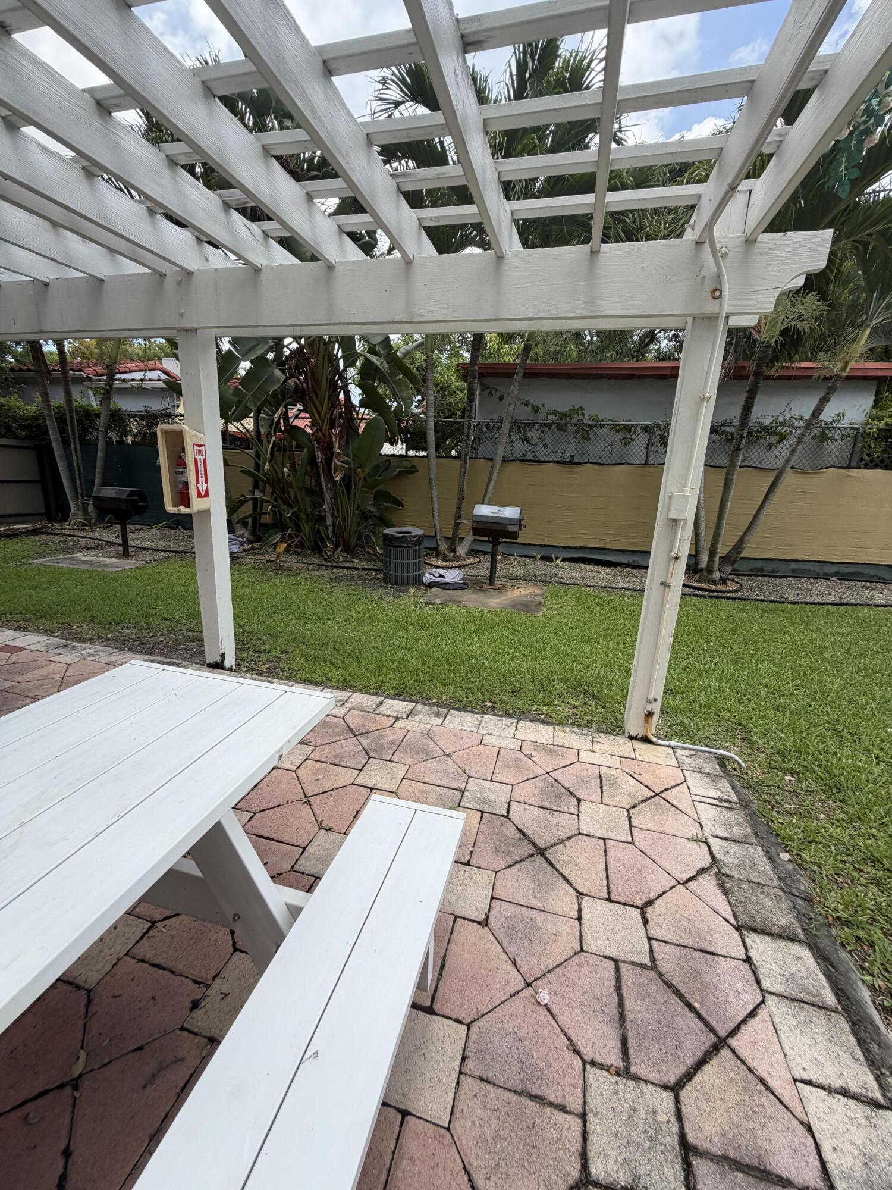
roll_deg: -2.8
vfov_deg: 102.1
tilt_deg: -13.3
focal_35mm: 14
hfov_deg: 85.7
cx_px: 446
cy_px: 595
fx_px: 481
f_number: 2.2
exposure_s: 1/531
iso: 40
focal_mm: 2.22
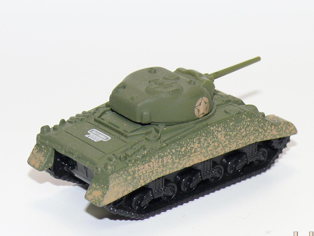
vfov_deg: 11.0
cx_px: 171
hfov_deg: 14.6
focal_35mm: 135
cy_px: 130
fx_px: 1224
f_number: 4
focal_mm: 14.4
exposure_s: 1/30
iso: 100
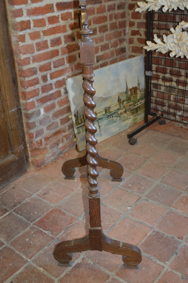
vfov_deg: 46.4
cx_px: 94
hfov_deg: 31.8
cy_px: 142
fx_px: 330
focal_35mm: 42
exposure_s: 1/60
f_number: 4.5
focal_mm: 28
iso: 1100
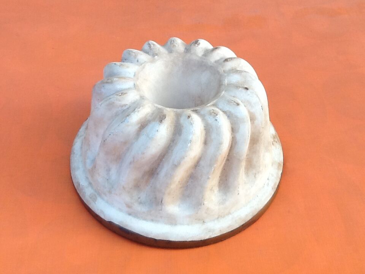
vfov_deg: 32.9
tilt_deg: -45.8
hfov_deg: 42.9
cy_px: 137
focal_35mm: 44
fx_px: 464
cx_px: 182
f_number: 2.4
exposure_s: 1/120
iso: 50
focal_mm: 2.03
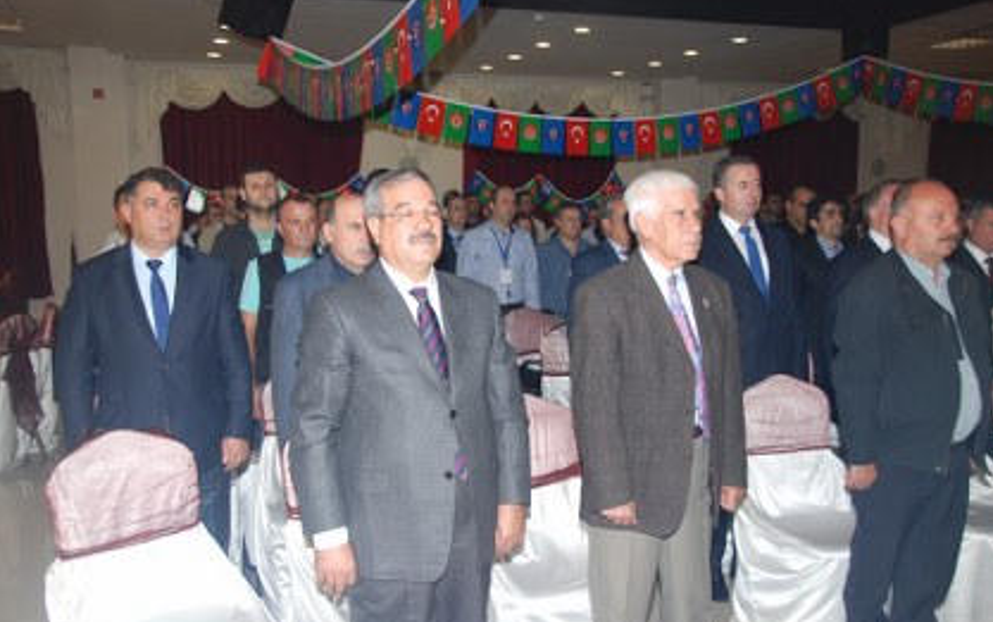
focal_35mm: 37
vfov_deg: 34.5
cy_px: 326
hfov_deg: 52.7
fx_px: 1002
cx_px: 498
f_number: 4
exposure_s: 1/60
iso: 200
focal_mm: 24
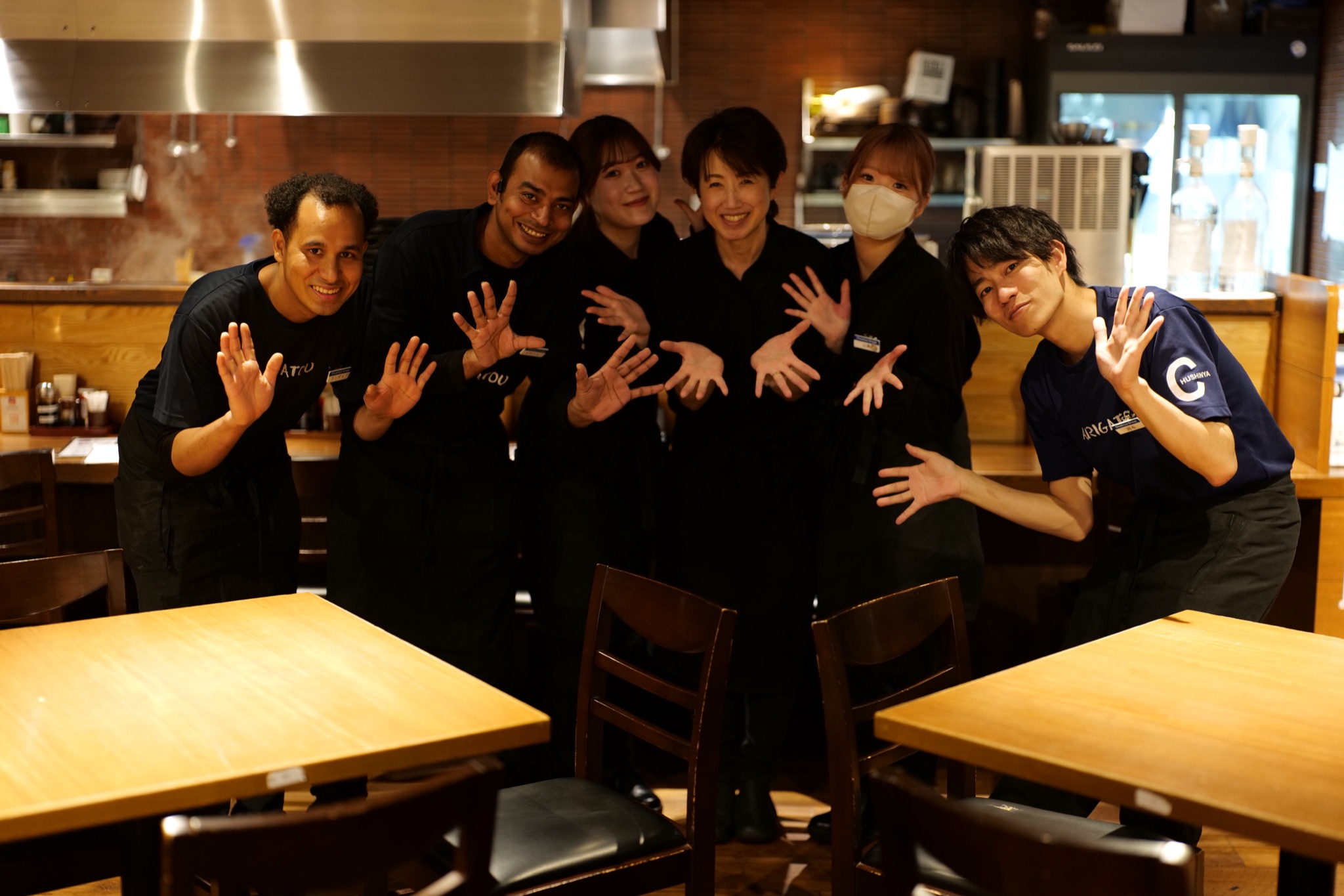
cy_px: 448
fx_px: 1866
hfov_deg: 39.6
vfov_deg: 27.0
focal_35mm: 50
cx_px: 672
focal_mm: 50
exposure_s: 1/60
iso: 800
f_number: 1.6
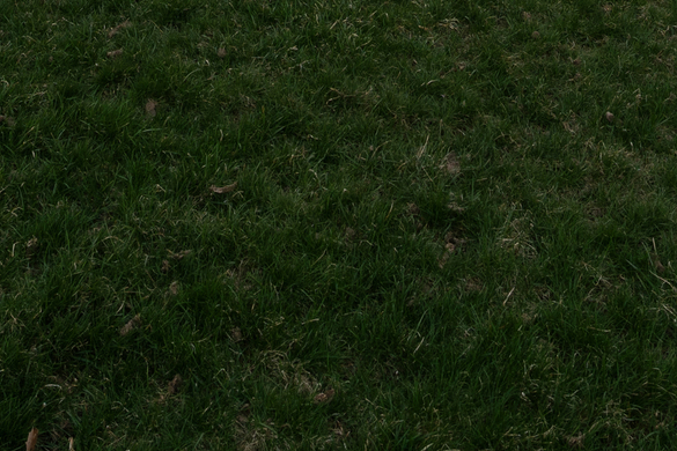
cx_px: 436
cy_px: -501
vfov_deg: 15.9
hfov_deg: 31.7
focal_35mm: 63
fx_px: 1185
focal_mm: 12
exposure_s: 1
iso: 100
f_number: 8
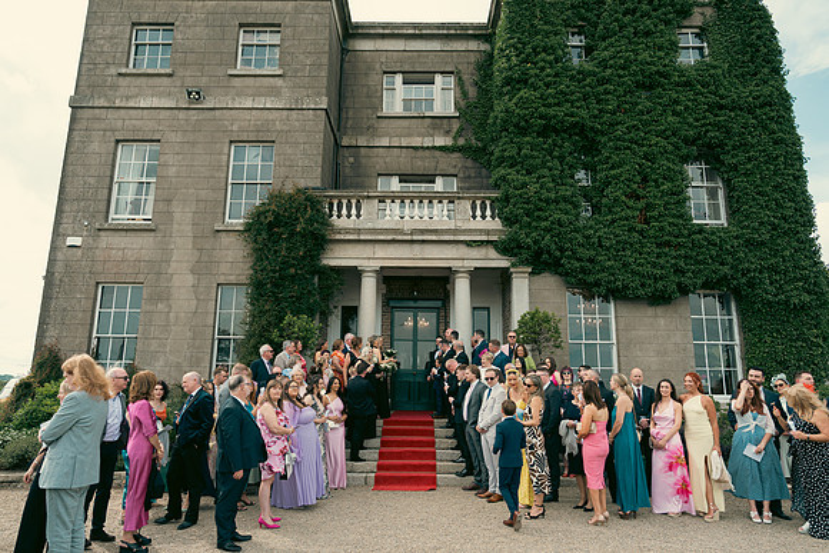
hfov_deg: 73.7
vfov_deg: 53.2
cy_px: 276
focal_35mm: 24
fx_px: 553
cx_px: 414
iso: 125
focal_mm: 24
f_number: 3.5
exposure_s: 1/640
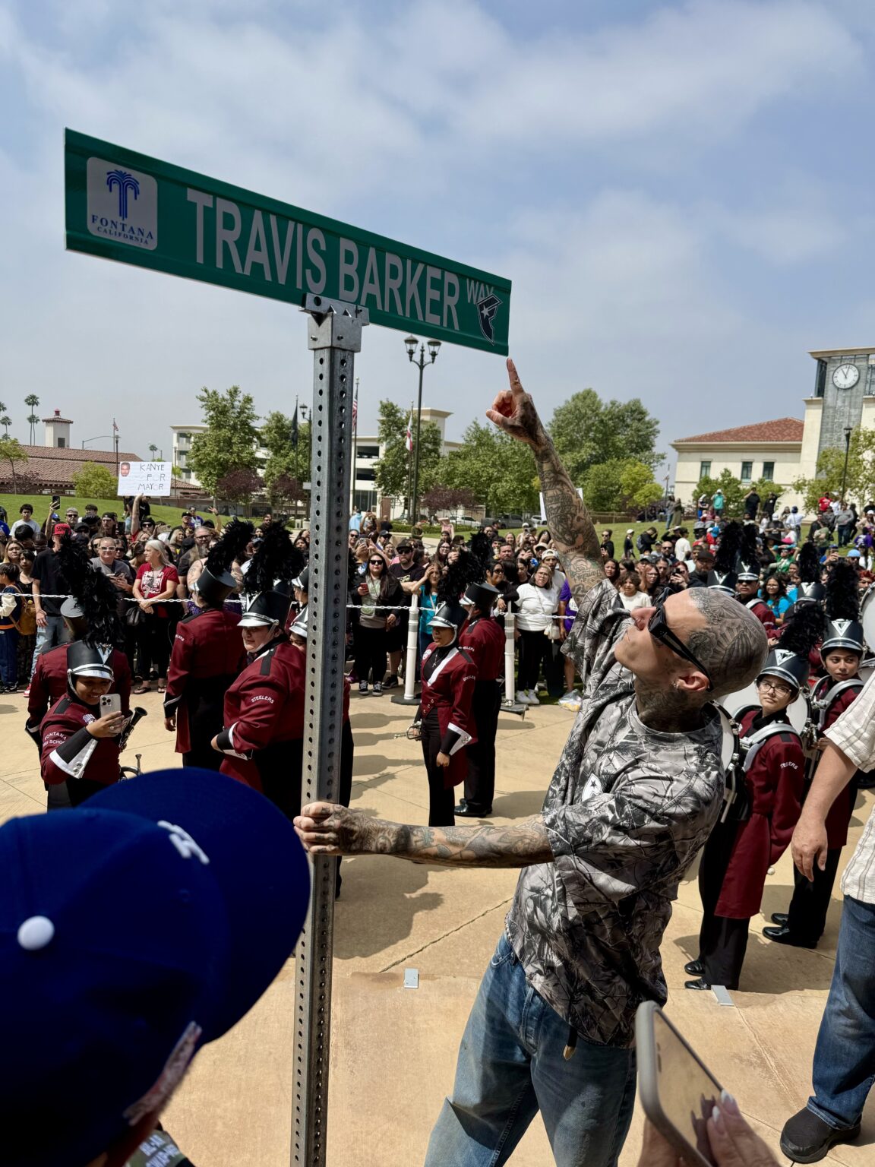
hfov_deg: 56.8
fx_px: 809
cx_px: 438
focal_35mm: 24
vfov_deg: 71.6
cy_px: 584
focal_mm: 6.76
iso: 80
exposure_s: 1/6173
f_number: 1.78
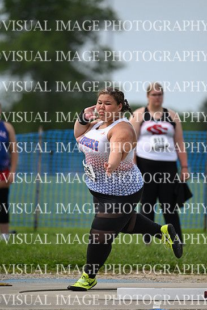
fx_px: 3654
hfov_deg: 3.2
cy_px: 163
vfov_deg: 4.9
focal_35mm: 424
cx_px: 100
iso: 500
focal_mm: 400
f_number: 4.5
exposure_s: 1/4000
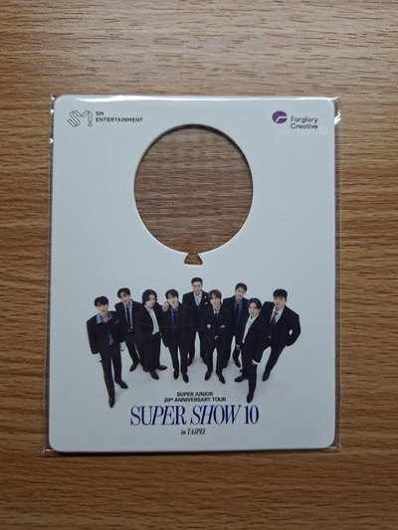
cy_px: 265
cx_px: 199
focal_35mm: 23
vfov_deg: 73.9
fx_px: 352
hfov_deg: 58.9
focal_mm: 5.54
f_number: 1.8
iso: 125
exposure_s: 1/120
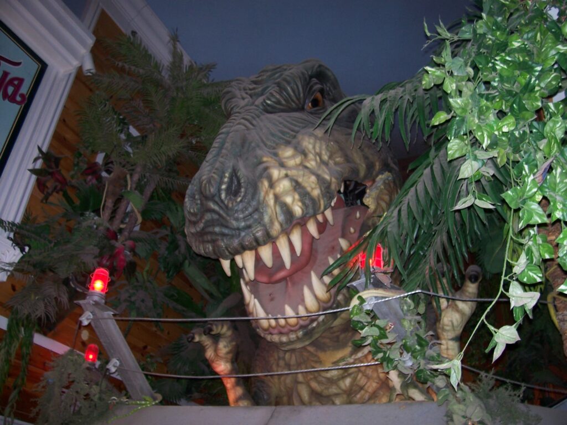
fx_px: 557
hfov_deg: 54.0
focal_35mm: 34
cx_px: 284
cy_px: 212
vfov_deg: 41.8
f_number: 2.7
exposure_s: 1/60
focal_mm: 5.6
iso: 80
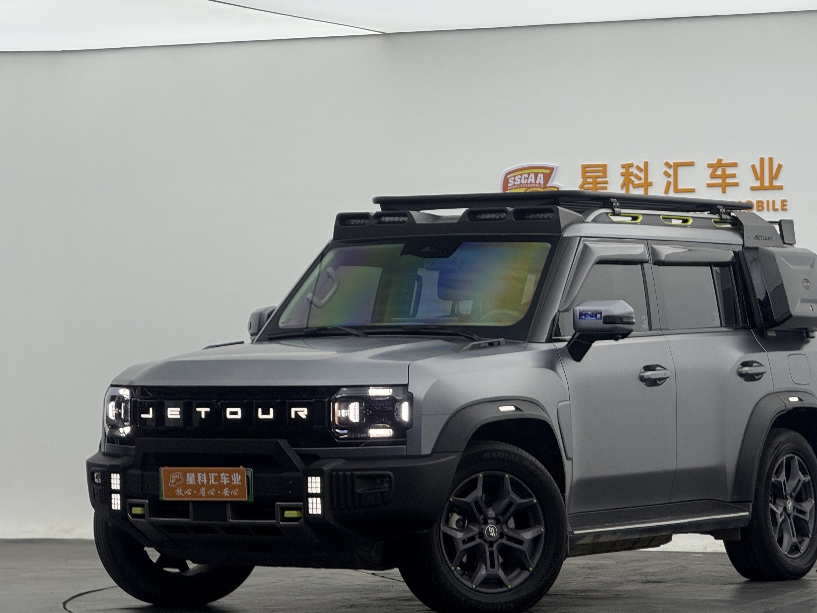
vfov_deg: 10.7
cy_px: 308
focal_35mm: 138
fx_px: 3257
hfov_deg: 14.3
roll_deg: +0.2
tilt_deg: +1.7
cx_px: 454
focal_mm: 15.66
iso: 50
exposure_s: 1/100
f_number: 2.8
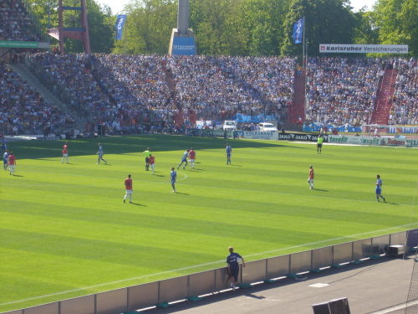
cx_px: 209
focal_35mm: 105
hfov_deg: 18.7
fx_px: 1268
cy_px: 157
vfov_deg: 14.1
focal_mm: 17.4
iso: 80
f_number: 5
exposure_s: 1/200
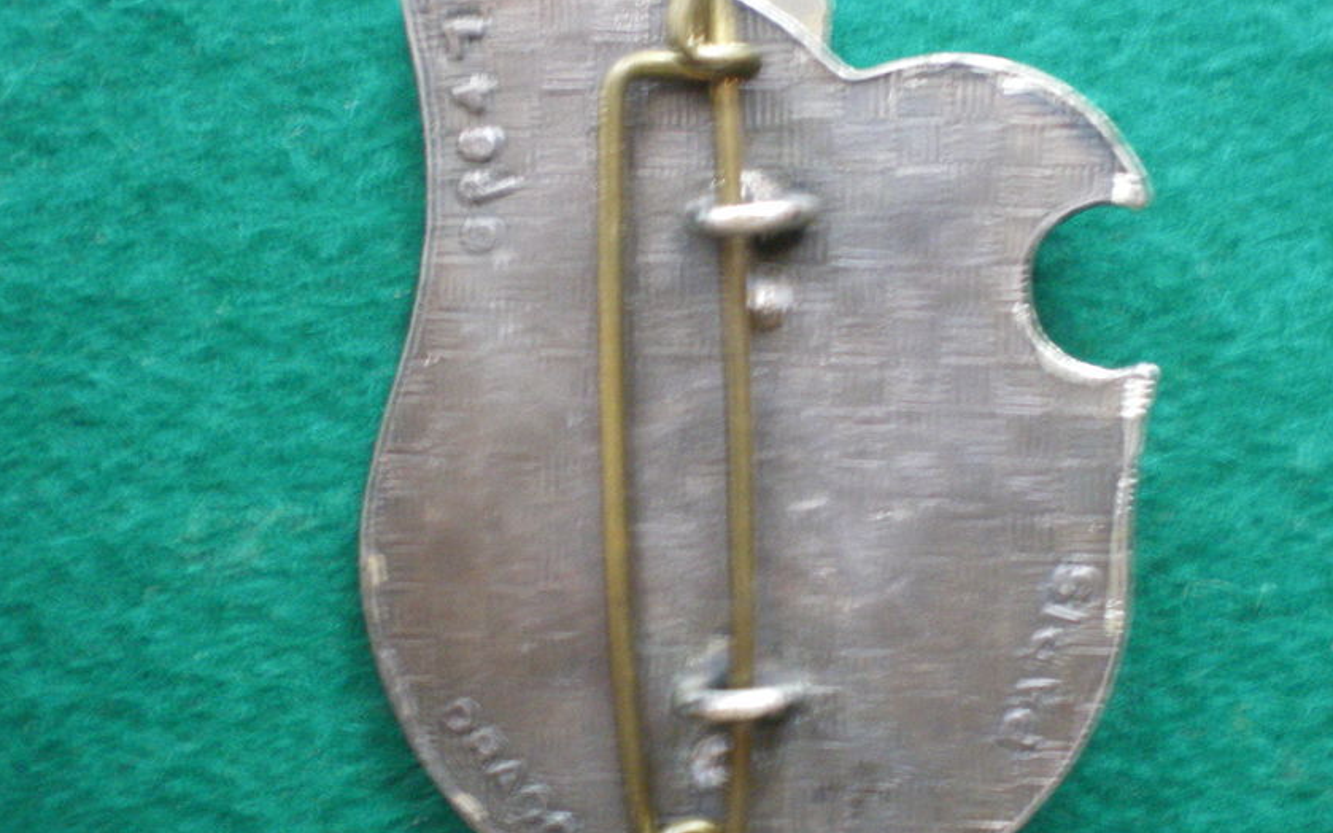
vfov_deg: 26.8
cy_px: 478
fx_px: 1743
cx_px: 705
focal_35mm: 48
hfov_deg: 41.8
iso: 400
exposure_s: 1/6
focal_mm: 6.3
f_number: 3.1
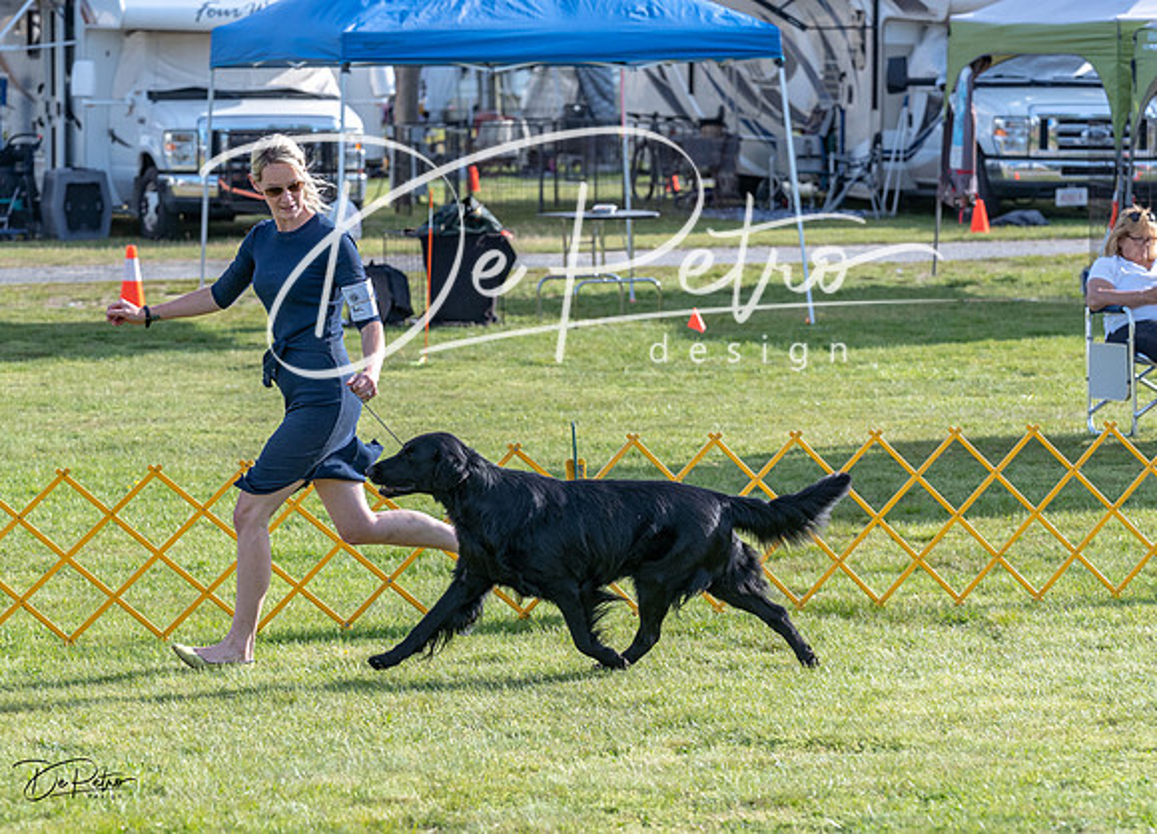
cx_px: 565
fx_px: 5352
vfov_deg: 8.9
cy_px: 405
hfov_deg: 12.3
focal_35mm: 162
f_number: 5.6
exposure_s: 1/1250
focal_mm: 127
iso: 640
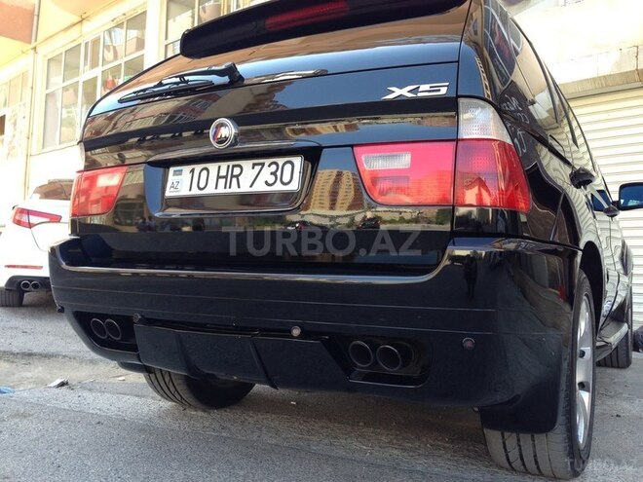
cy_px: 241
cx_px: 322
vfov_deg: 42.9
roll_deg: -2.9
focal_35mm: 33
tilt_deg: +4.5
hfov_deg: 55.4
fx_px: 613
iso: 50
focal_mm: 4.12
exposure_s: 1/120
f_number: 2.4
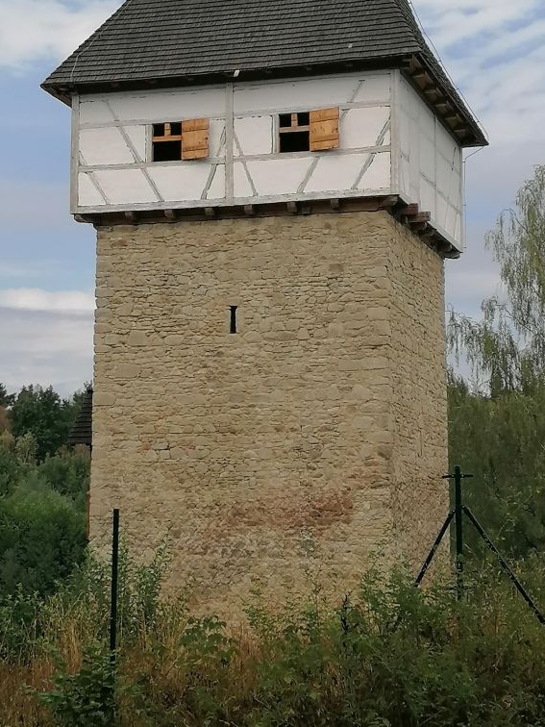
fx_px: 1700
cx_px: 232
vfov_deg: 24.1
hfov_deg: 18.2
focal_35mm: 81
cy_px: 295
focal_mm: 4.75
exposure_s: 1/1664
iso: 50
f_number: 1.8
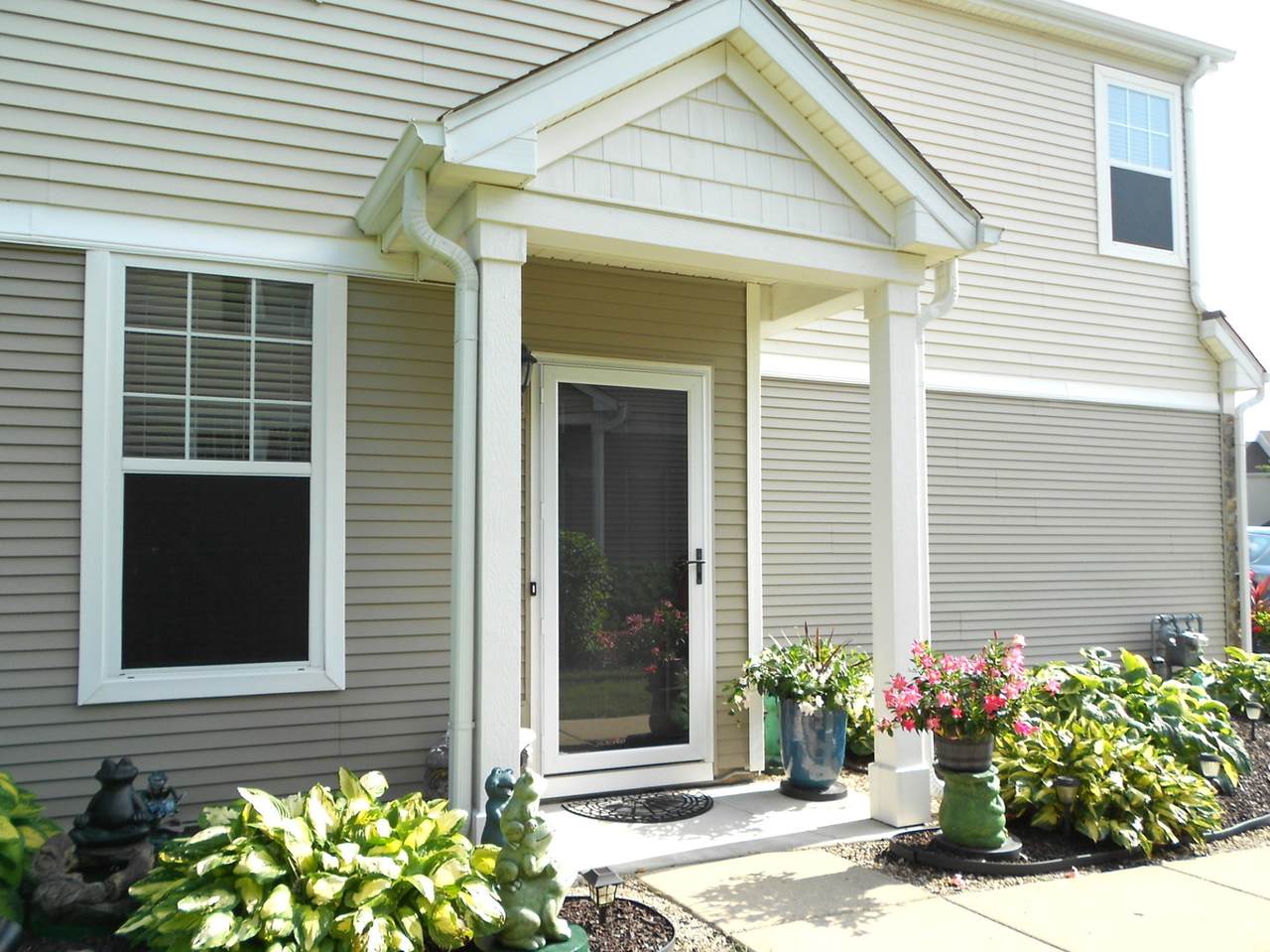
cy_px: 476
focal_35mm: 26
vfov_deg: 53.0
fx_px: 954
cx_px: 635
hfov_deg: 67.3
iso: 80
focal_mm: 4.6
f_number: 3.2
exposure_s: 1/400
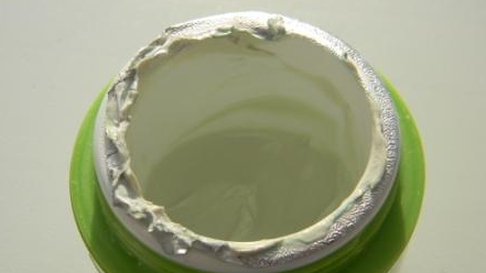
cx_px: 241
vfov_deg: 19.4
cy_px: 171
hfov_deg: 33.8
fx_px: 799
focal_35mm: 62
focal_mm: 10.1
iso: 80
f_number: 4.1
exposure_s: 1/608
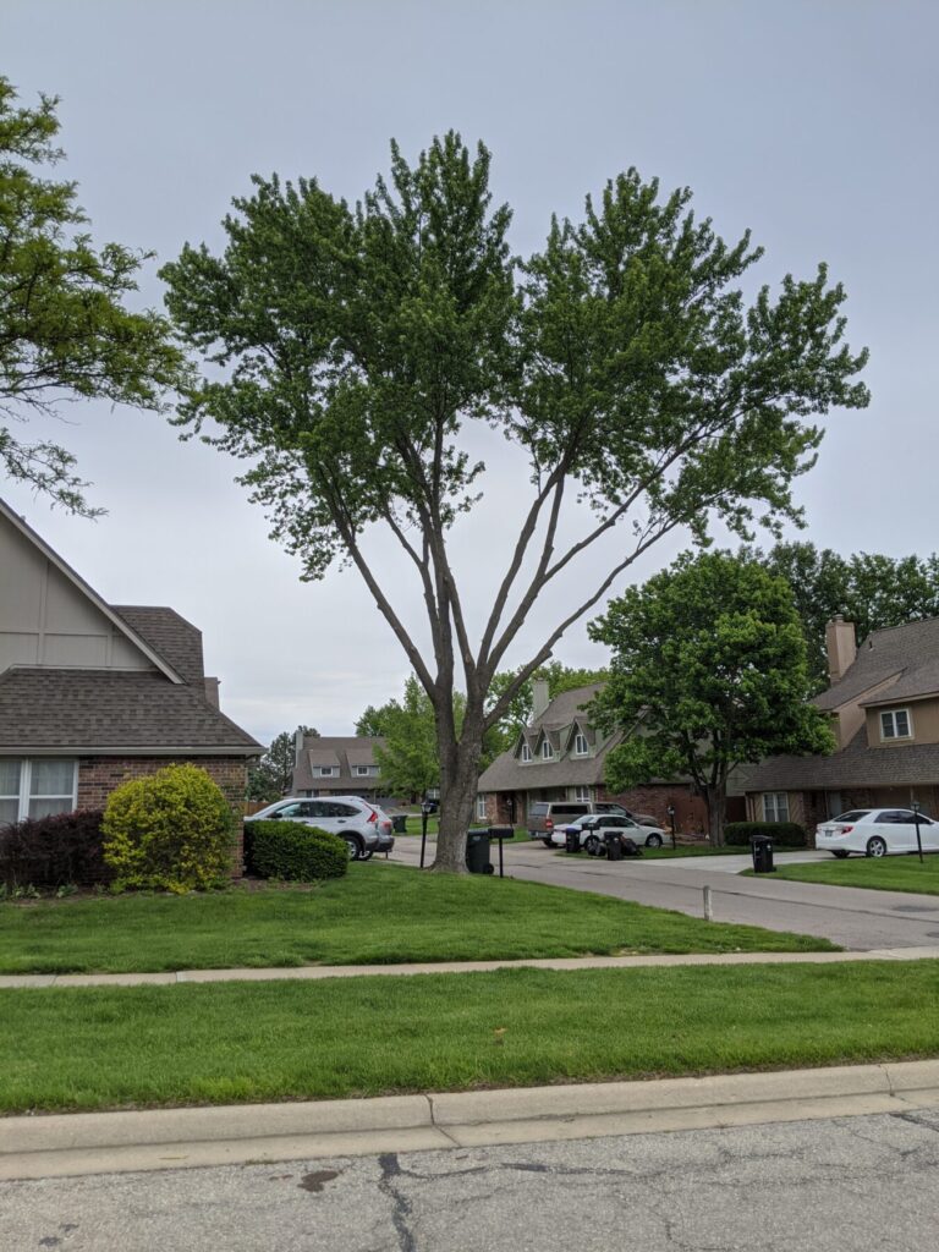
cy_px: 626
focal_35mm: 27
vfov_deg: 65.3
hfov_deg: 51.4
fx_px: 977
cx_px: 470
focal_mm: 4.44
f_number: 1.8
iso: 59
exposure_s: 1/2132
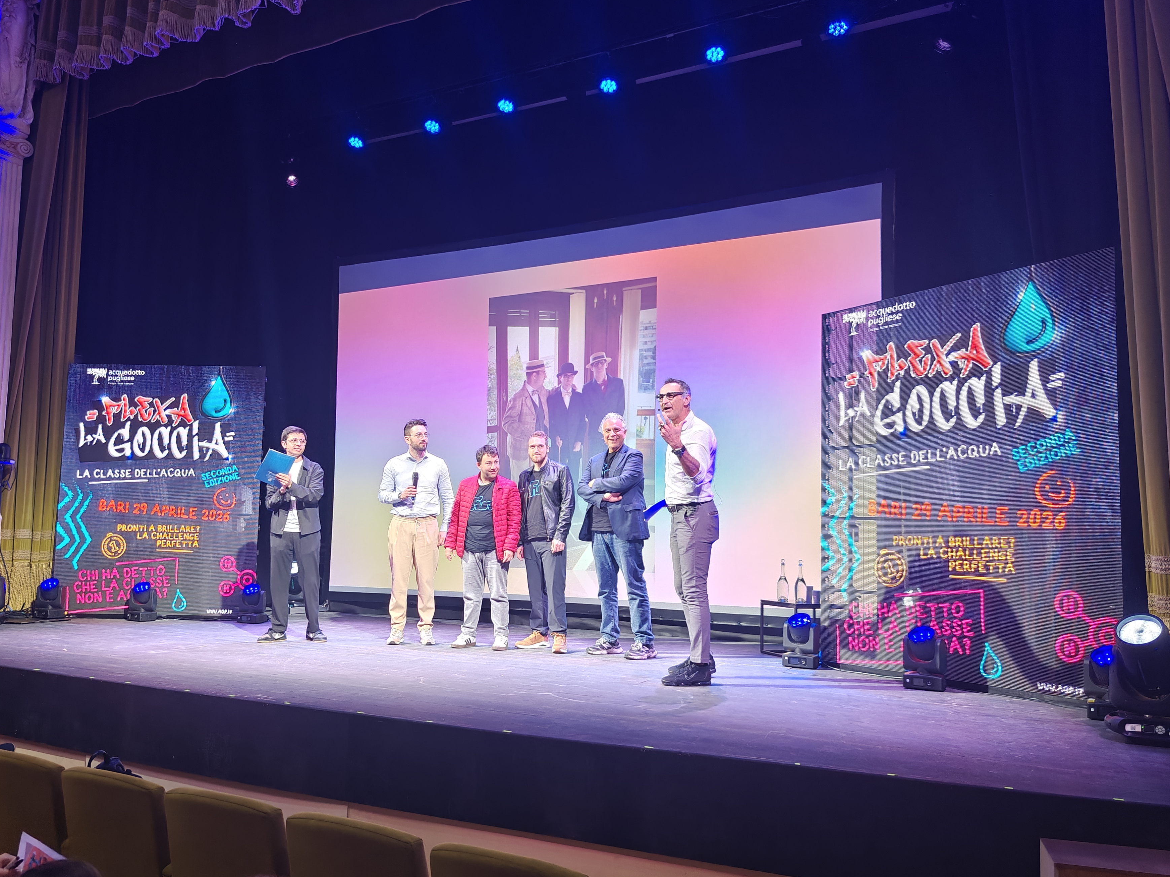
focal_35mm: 27
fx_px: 913
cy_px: 468
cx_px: 527
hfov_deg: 65.2
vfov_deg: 51.3
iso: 800
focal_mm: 6.06
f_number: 1.6
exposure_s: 1/120
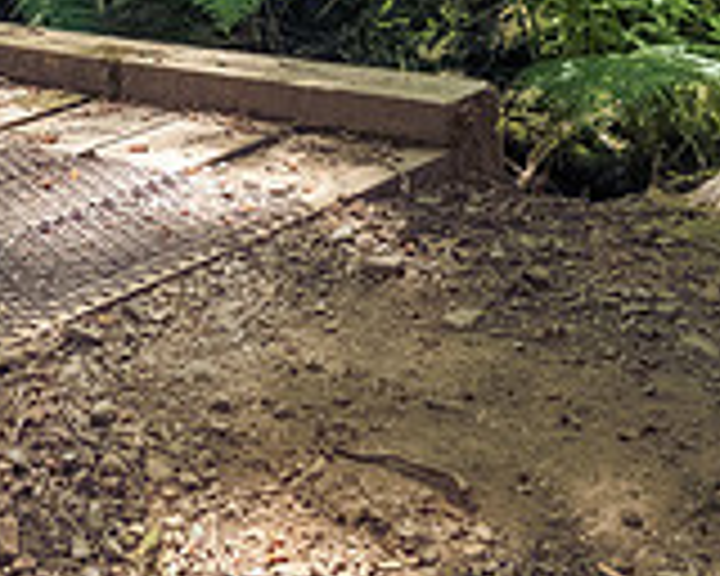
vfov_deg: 16.0
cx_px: -54
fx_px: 1811
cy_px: -376
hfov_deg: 21.4
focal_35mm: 85
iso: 5000
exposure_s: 1/1000
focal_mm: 12
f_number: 2.8
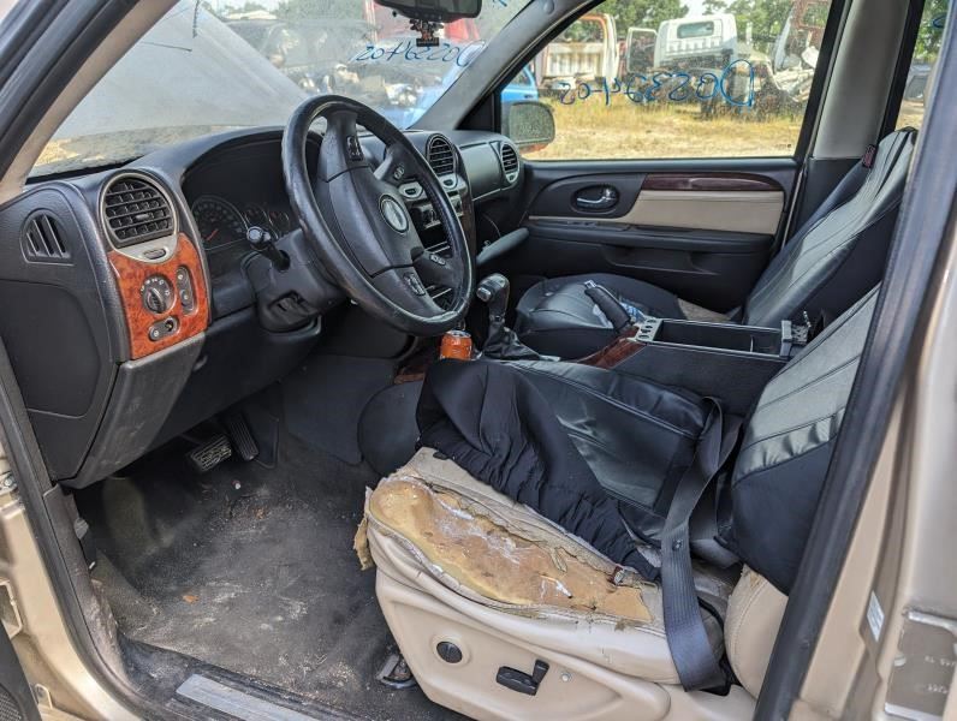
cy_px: 360
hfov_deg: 71.5
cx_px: 478
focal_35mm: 24
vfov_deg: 57.0
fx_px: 665
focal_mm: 6.9
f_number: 1.68
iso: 24
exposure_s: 1/250
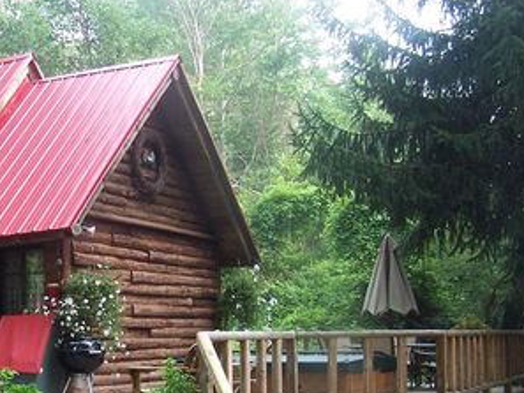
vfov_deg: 22.7
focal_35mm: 64
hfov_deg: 29.5
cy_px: 309
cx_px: 101
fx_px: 969
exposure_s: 1/125
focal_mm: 6.3
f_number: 2.8
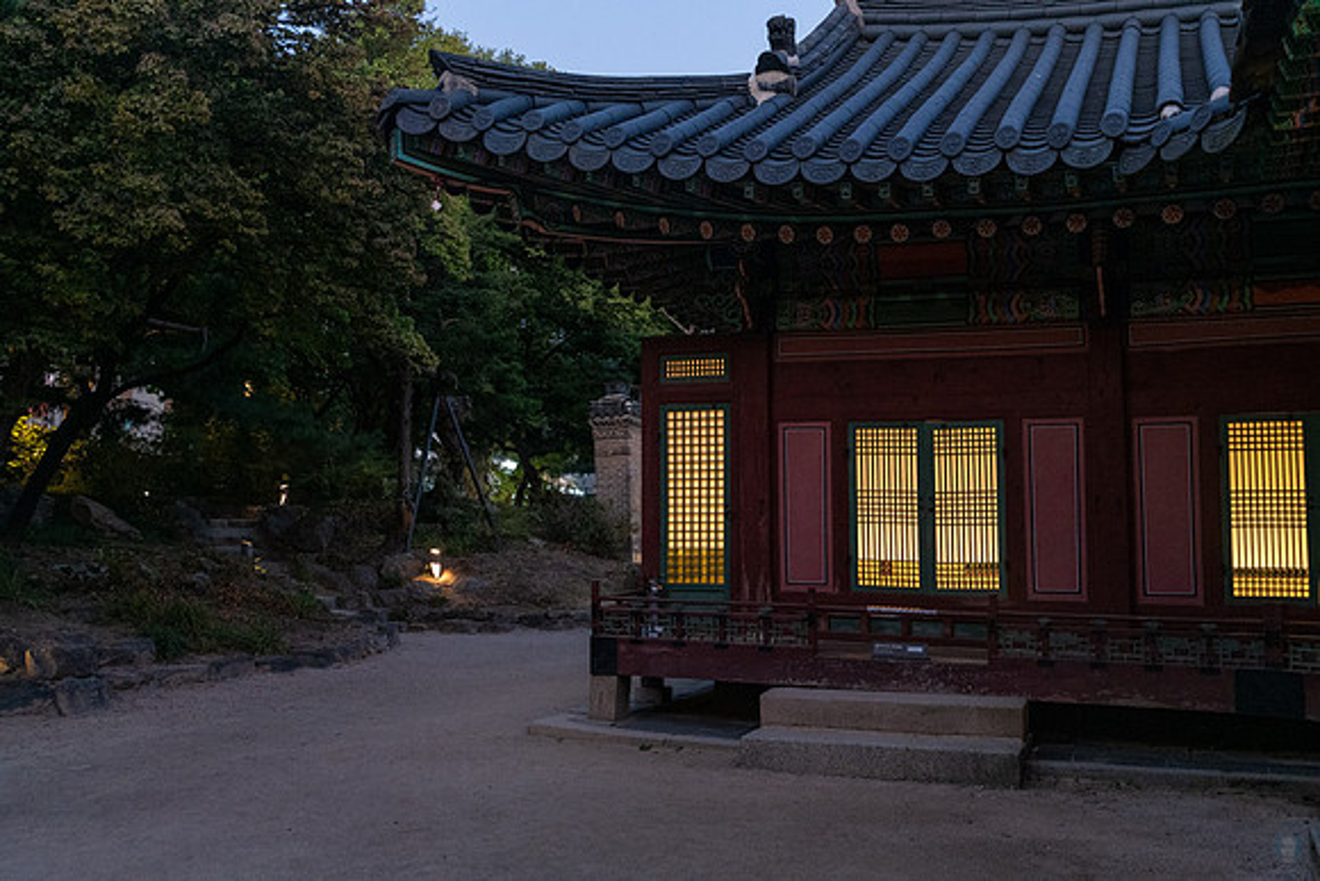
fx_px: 1320
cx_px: 660
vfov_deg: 36.9
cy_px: 440
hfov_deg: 53.1
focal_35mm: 36
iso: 2200
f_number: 3.5
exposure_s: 1/80
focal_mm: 36
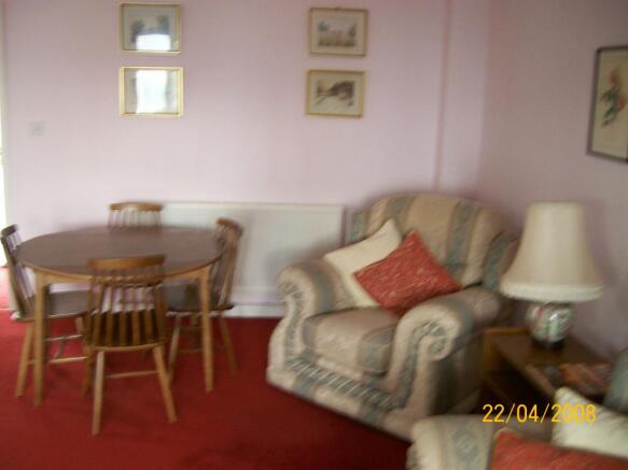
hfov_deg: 52.6
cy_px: 235
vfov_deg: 40.7
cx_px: 314
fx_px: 635
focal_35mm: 35
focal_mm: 5.8
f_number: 2.8
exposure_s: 1/27.6
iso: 200
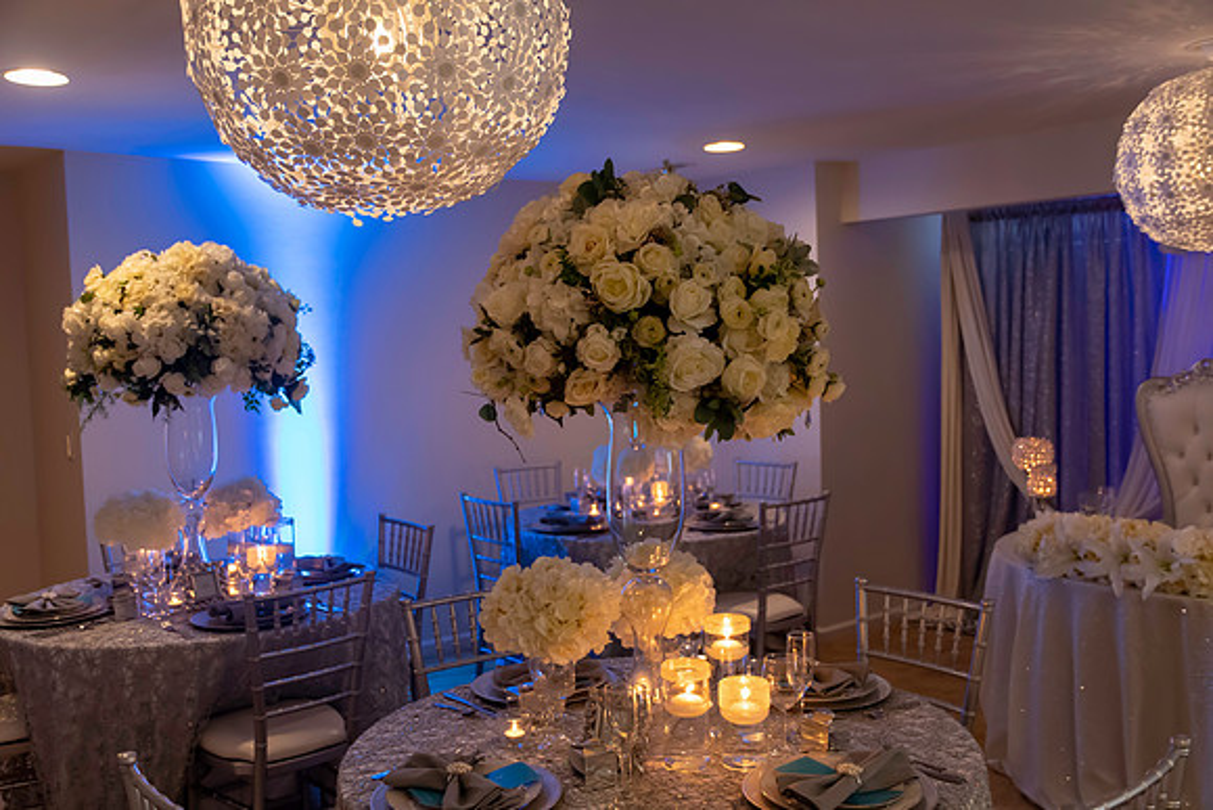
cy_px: 405
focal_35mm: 33
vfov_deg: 40.0
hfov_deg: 57.2
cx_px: 606
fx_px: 1112
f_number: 3
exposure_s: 1/60
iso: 1600
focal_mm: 22
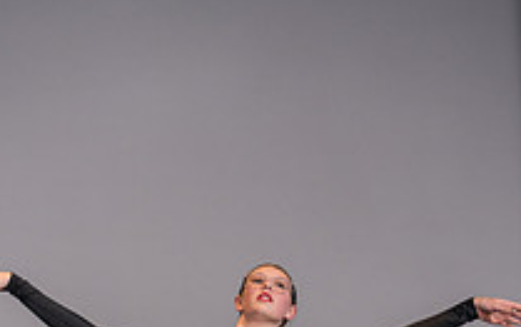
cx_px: 227
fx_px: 2714
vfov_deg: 6.7
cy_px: 557
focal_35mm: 191
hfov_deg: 11.0
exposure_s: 1/500
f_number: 3.2
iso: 400
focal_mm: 87
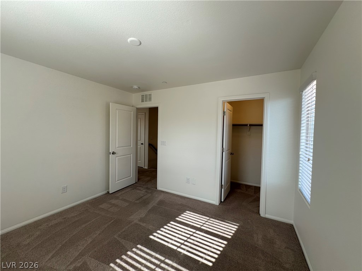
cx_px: 181
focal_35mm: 14
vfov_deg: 85.7
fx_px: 146
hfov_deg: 102.1
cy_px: 136
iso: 40
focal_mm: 2.22
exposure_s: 1/120
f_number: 2.2
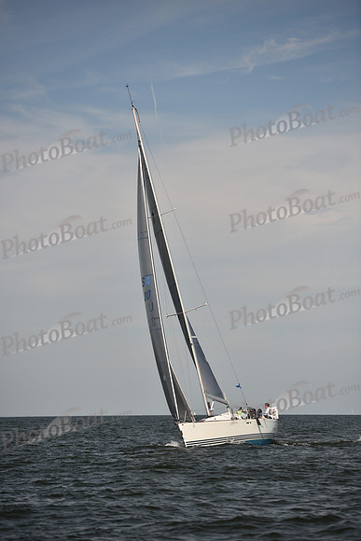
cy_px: 270
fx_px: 1954
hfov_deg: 10.6
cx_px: 180
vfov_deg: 15.8
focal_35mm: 130
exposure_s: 1/2500
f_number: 3.2
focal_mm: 130
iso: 250
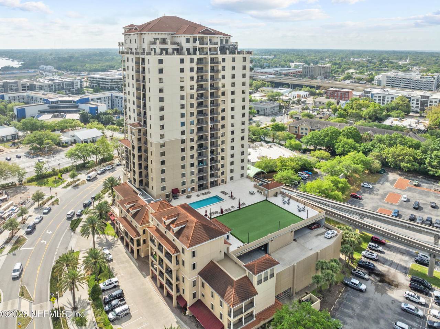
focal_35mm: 24
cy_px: 164
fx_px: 305
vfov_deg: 56.8
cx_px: 220
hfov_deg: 71.6
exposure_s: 1/4000
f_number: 2.8
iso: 220
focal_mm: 12.29
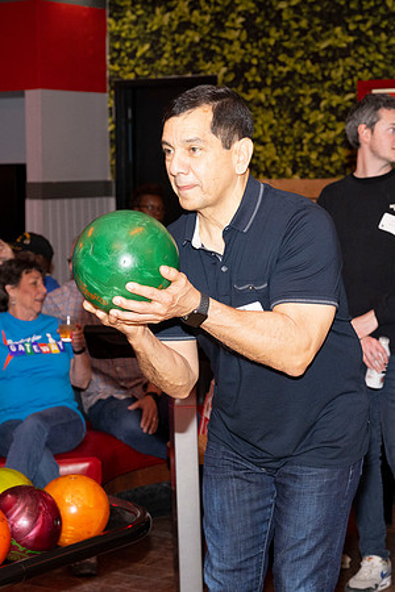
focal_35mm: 84
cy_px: 296
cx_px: 198
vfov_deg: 24.2
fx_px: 1382
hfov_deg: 16.3
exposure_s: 1/100
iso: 2000
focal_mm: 56
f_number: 5.6
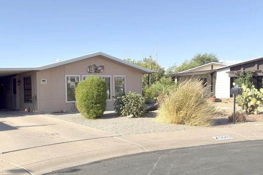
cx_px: 77
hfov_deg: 50.4
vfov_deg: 35.7
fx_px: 270
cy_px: 114
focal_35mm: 37
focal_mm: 6.76
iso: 64
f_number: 1.78
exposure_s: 1/3344
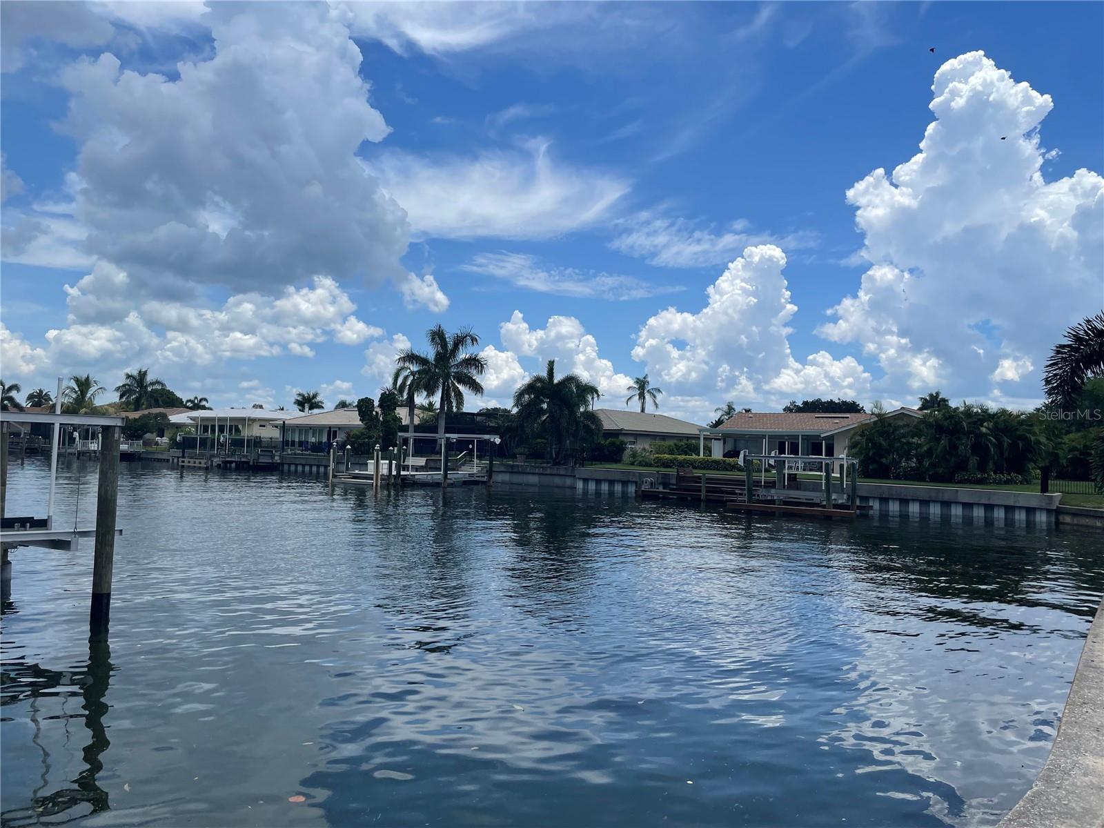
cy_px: 414
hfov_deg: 67.3
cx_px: 552
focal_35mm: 26
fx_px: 829
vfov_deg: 53.1
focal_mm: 4.2
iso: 32
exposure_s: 1/5291
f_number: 1.6
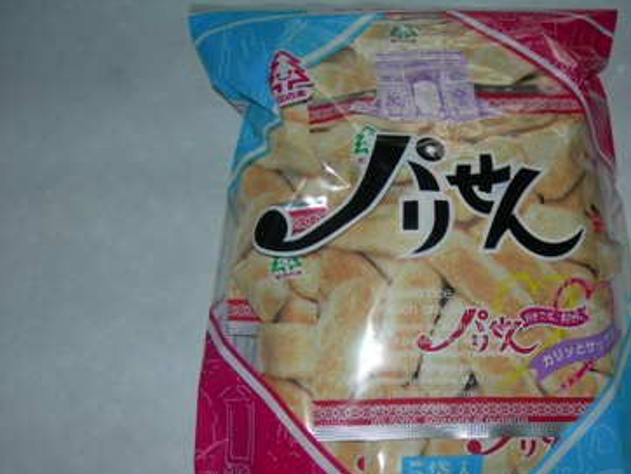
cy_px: 288
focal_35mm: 47
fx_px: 857
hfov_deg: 40.2
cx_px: 377
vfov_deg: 30.8
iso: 50
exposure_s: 1/60.1
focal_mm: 7.8
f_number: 2.8
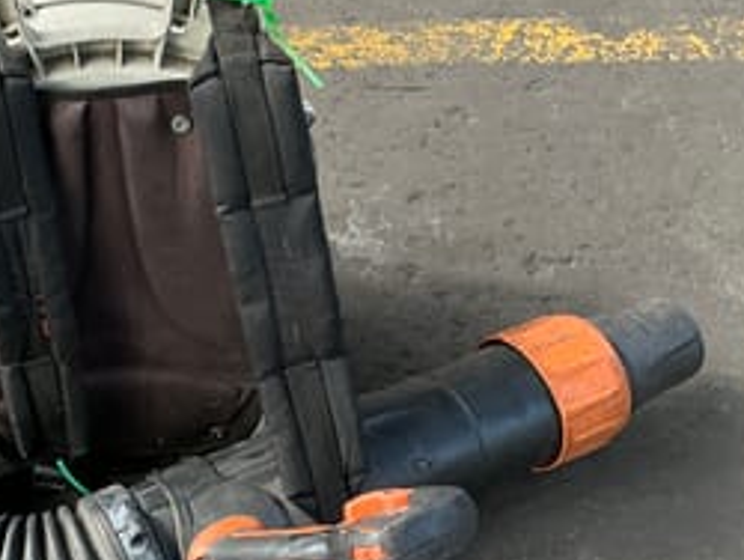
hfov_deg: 33.4
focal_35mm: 56
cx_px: 152
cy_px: 329
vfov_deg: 26.1
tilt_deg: -47.3
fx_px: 1205
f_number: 1.8
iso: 100
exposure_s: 1/60
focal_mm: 3
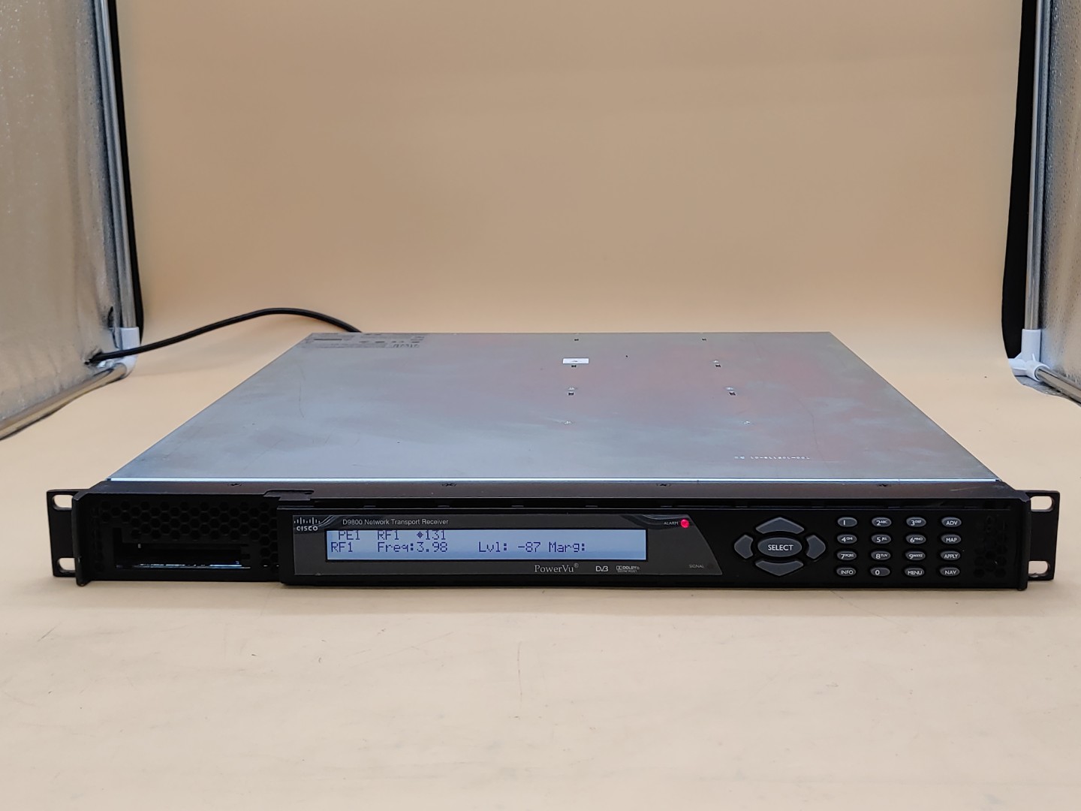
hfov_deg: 47.9
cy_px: 406
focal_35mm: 39
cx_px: 540
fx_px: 1218
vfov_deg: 36.8
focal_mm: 4.36
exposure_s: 1/120
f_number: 1.8
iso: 50
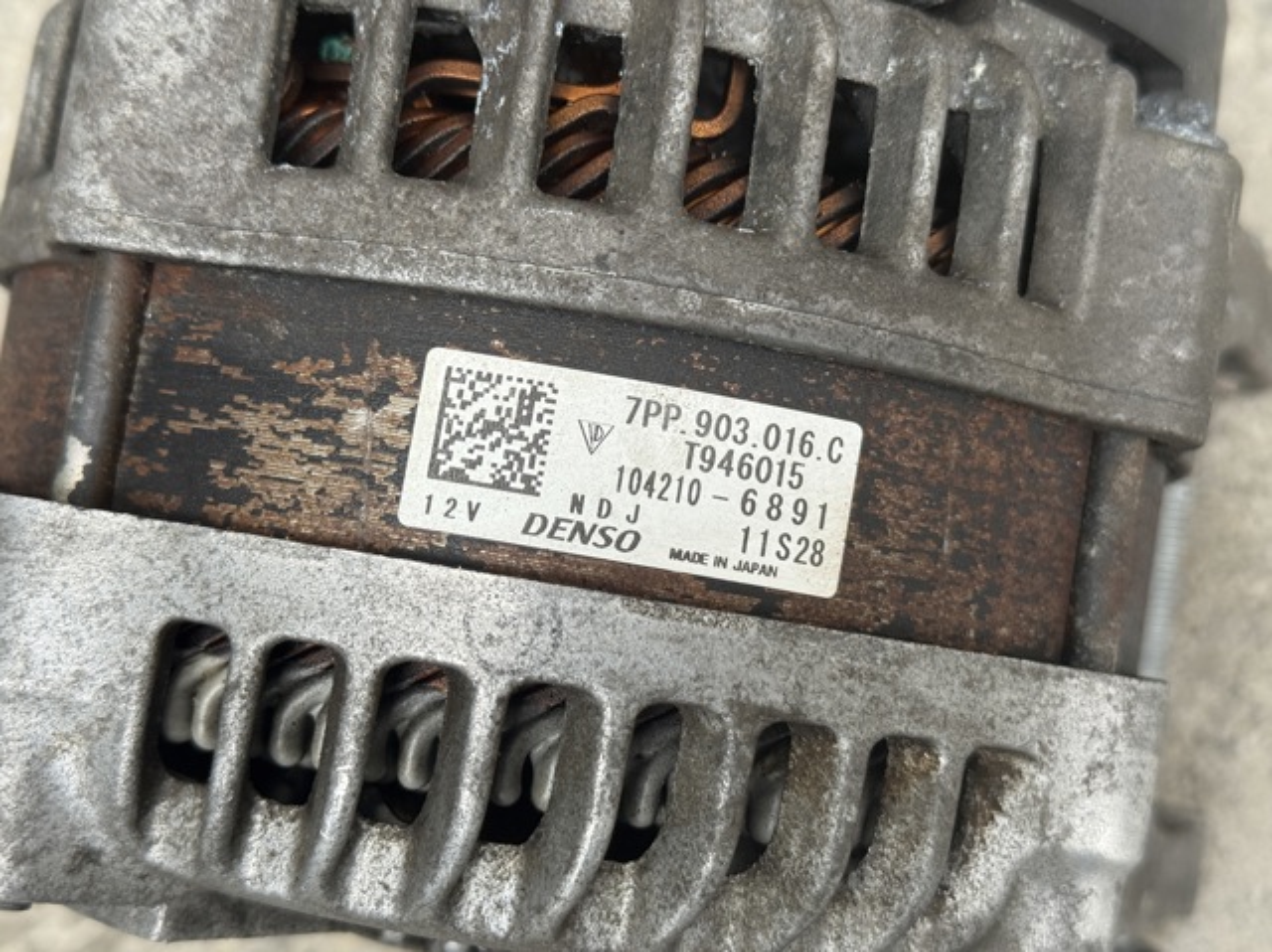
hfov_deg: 39.7
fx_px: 1762
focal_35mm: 48
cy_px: 476
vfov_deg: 30.2
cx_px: 636
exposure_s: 1/108
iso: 100
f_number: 1.78
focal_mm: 6.76
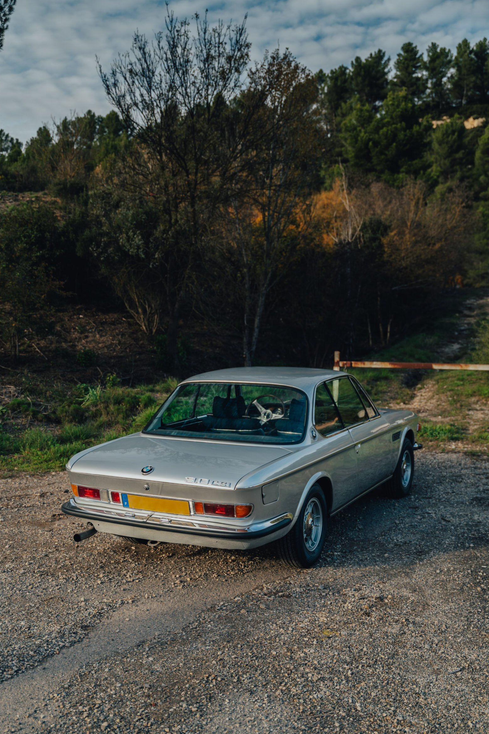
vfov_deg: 52.5
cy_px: 393
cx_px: 238
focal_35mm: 36
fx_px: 742
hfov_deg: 36.5
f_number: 2.8
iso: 125
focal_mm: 33.4
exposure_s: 1/500
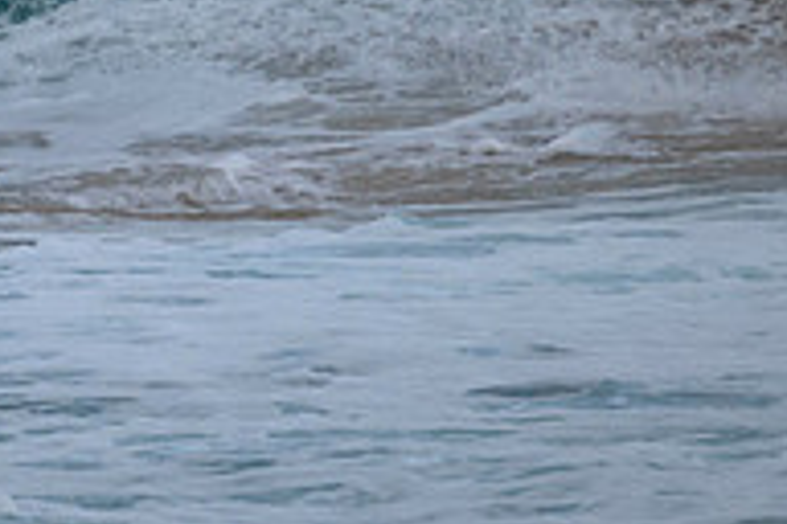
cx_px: -344
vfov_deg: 0.6
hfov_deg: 0.9
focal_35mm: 2412
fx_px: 52725
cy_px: -121
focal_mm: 800
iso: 1600
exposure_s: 1/1600
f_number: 11
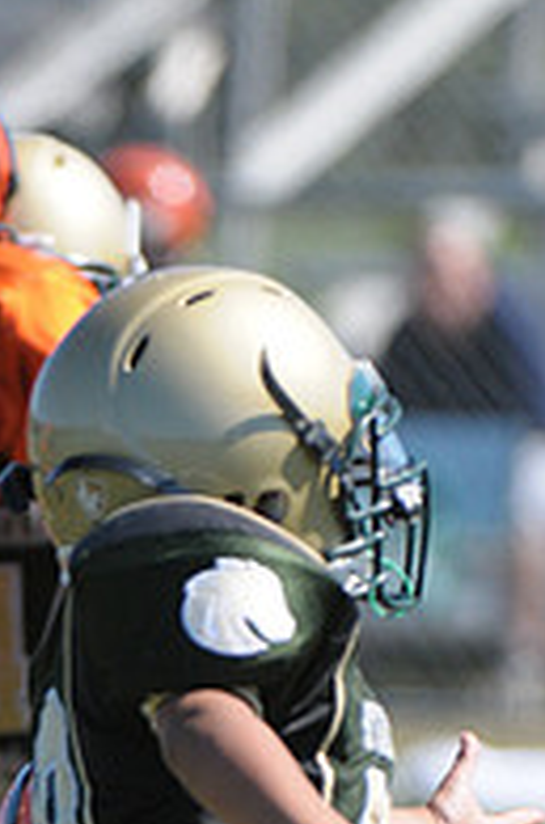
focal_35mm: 1294
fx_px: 29540
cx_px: -78
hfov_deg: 1.1
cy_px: 1171
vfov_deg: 1.6
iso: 640
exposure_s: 1/2500
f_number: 4
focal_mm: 290
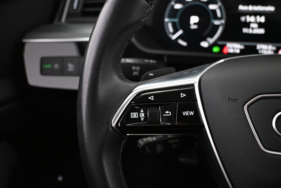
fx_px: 269
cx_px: 140
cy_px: 94
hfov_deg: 55.1
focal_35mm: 34
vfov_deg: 38.4
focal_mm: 23
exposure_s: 1/40
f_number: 4.2
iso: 4000
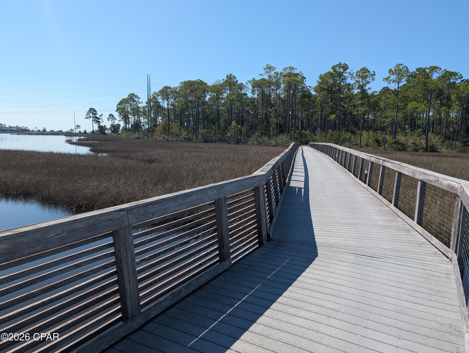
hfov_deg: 71.5
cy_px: 176
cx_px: 234
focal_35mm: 24
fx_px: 326
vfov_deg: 56.9
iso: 20
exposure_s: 1/1233
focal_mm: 6.9
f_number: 1.68
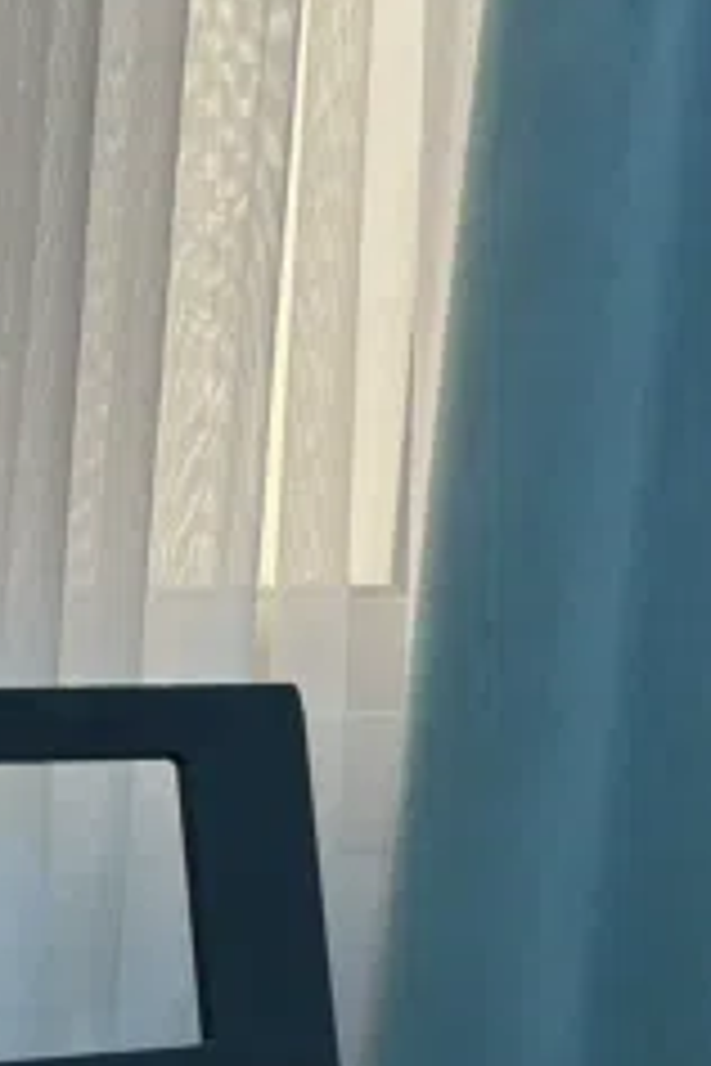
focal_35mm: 135
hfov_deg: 10.0
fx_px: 3999
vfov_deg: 15.0
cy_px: 945
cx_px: -216
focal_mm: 6.86
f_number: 1.78
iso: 80
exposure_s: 1/100
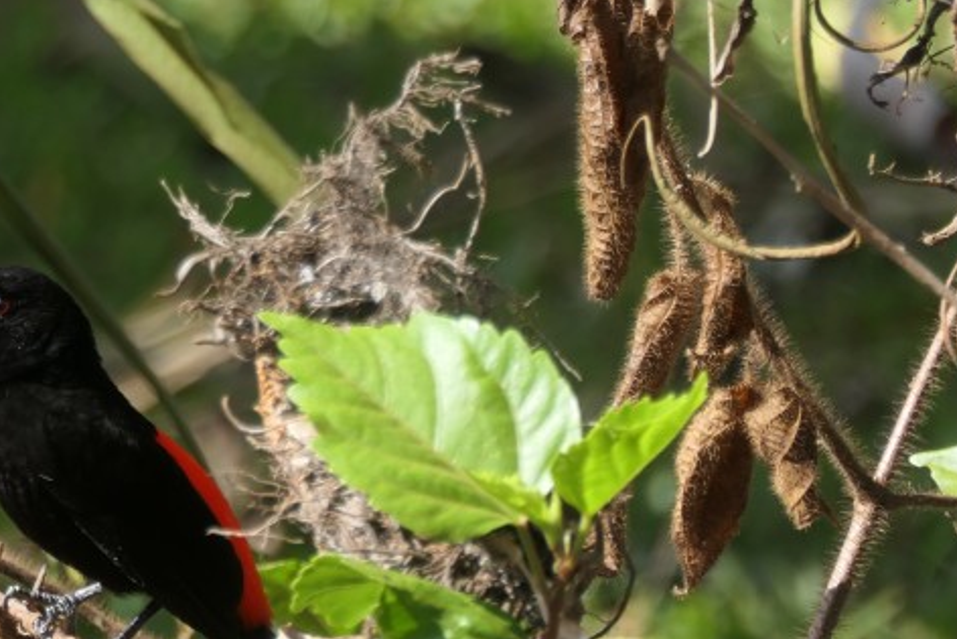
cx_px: 189
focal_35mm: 610
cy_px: 339
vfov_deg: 2.3
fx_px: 16220
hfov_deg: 3.4
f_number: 6.4
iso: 125
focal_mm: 132
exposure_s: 1/200
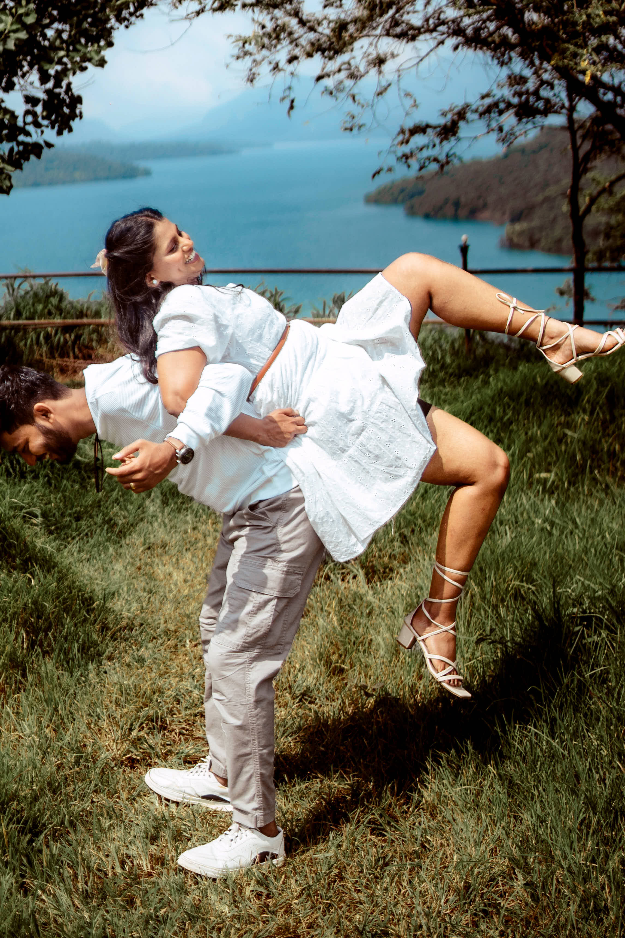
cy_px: 229
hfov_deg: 22.2
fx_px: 1589
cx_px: 344
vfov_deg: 32.2
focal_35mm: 61
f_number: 1.4
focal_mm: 35
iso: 100
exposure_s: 1/8000
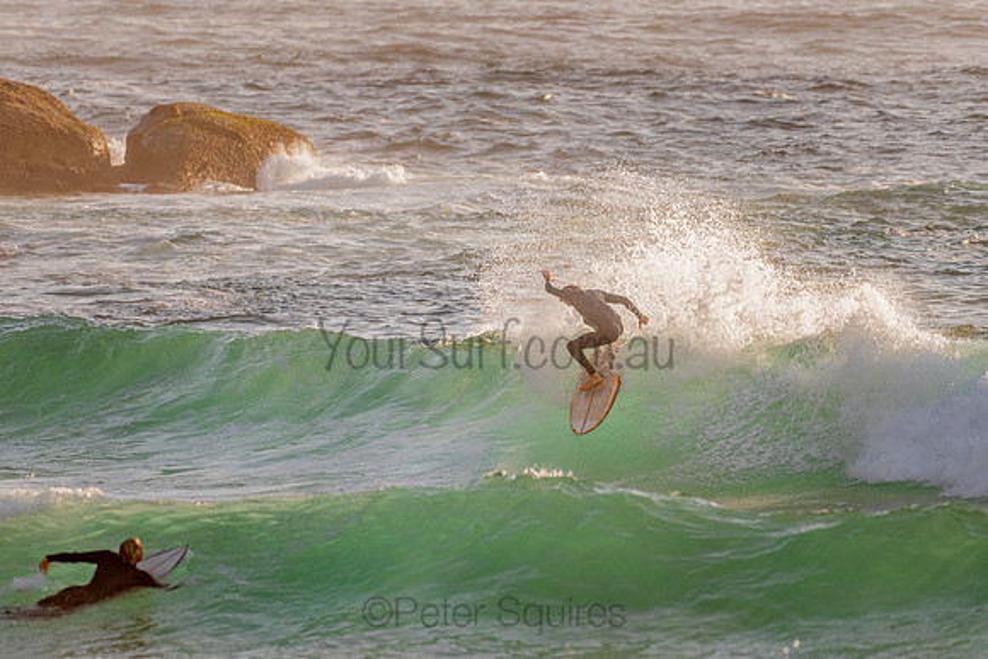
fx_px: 16824
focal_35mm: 613
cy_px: 320
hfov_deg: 3.4
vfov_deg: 2.2
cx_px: 482
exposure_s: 1/2000
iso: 250
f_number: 5.6
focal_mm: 500
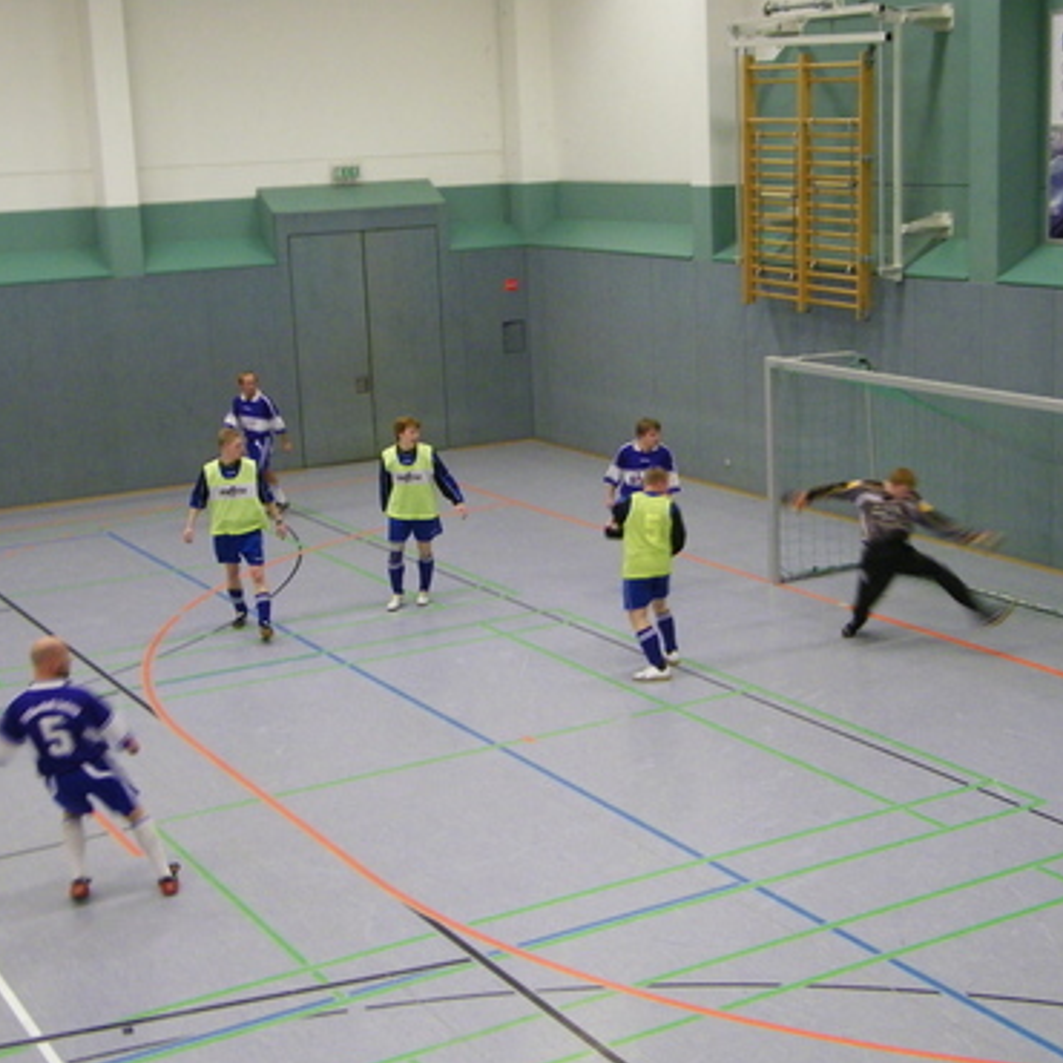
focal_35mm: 55
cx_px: 592
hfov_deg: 31.1
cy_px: 530
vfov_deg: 31.1
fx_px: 1911
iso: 250
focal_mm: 8.2
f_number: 3.3
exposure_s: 1/30
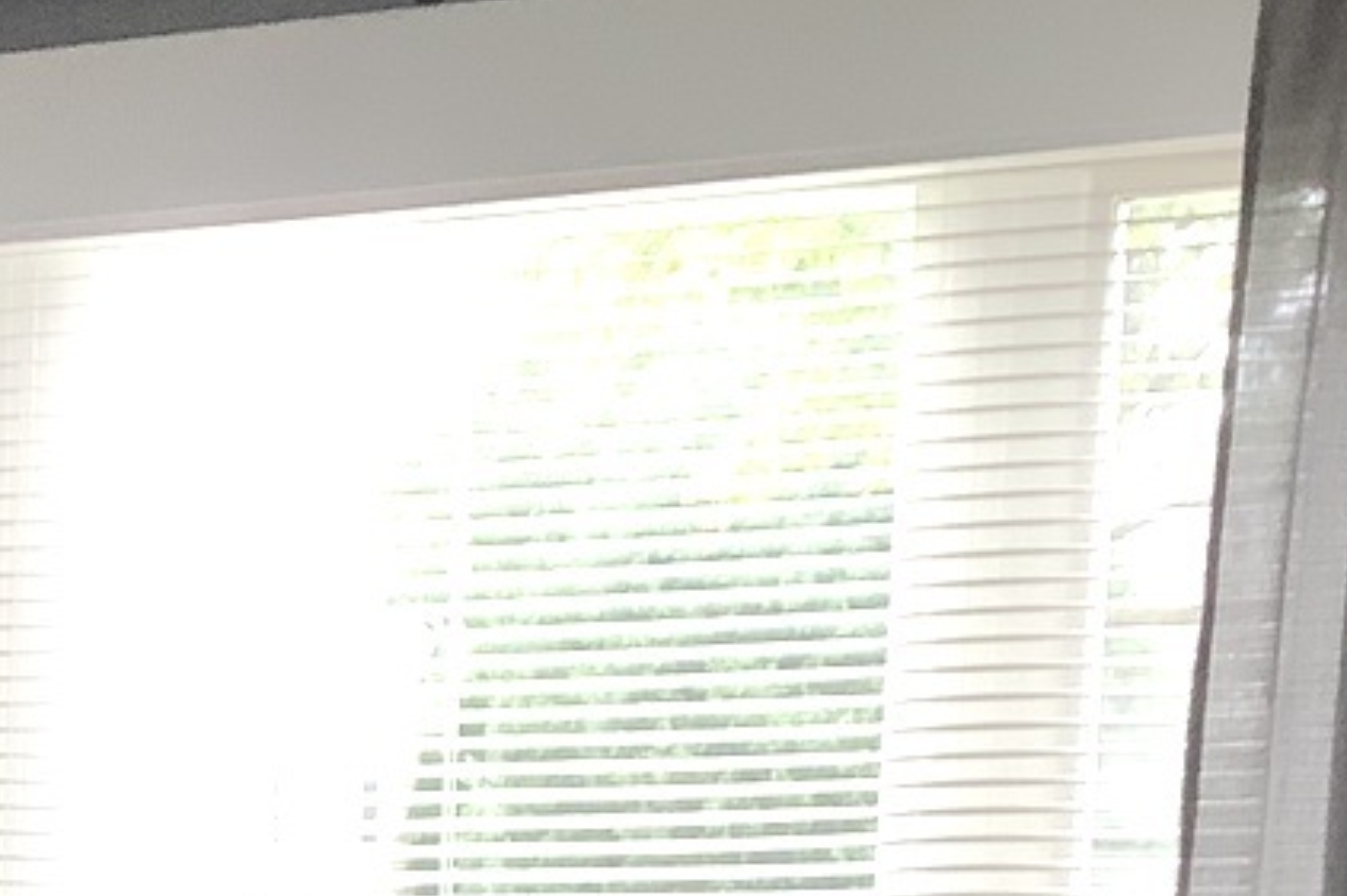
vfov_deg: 11.5
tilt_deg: -9.7
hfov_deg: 17.3
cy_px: 1620
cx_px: -498
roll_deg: +1.0
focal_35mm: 110
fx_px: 4114
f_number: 2.4
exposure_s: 1/120
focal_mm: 3.3
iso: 80
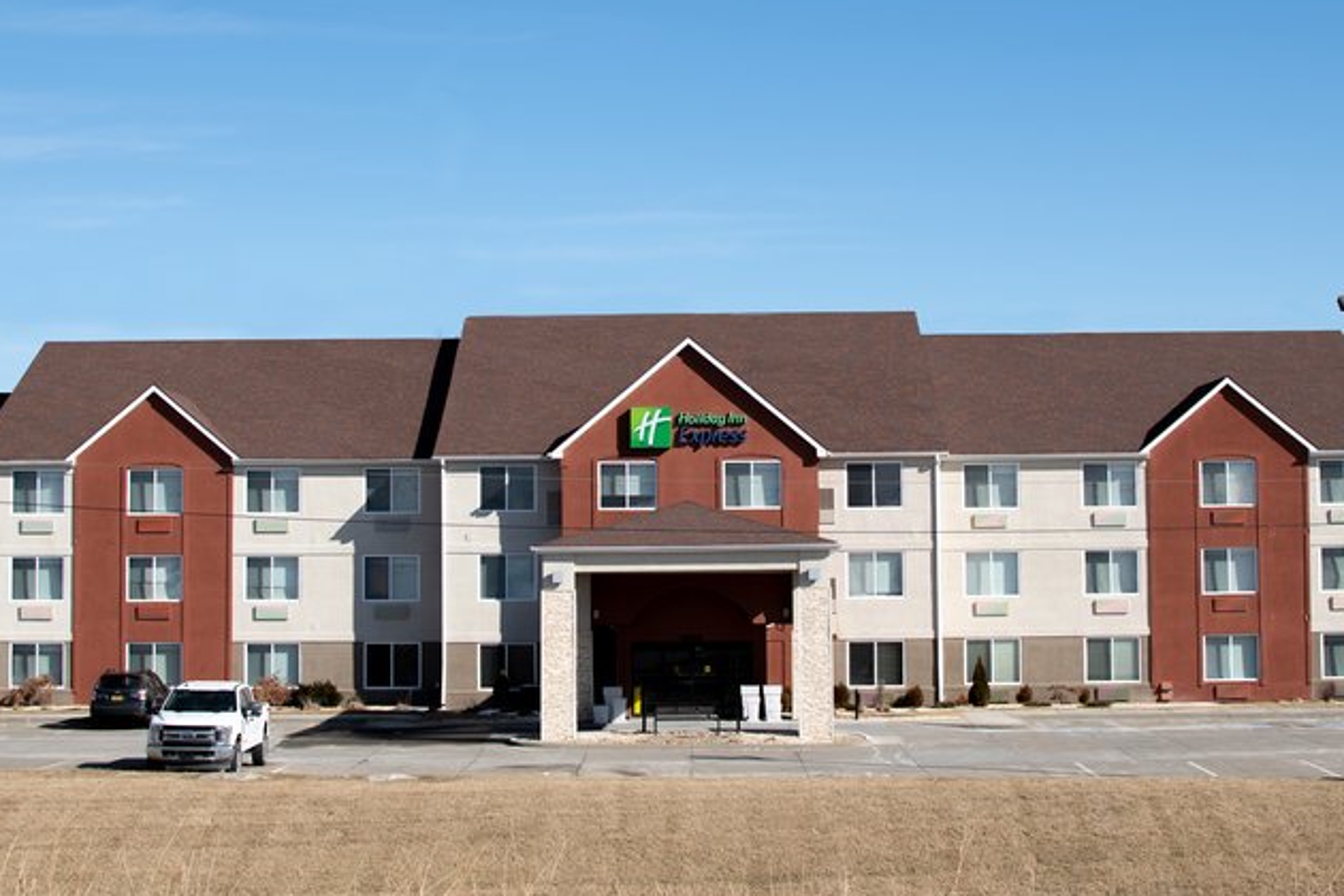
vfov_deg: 20.6
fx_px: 2464
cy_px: 374
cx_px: 695
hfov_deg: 30.5
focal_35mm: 66
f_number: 5
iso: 100
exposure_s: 1/800
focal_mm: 35
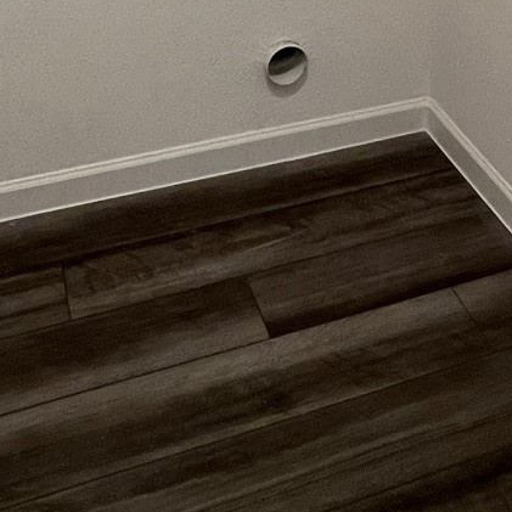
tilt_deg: -8.8
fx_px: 920
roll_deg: -0.1
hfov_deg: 31.0
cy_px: -287
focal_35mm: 55
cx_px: 316
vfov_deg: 23.6
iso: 250
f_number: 1.8
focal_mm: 1.57
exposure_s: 1/120
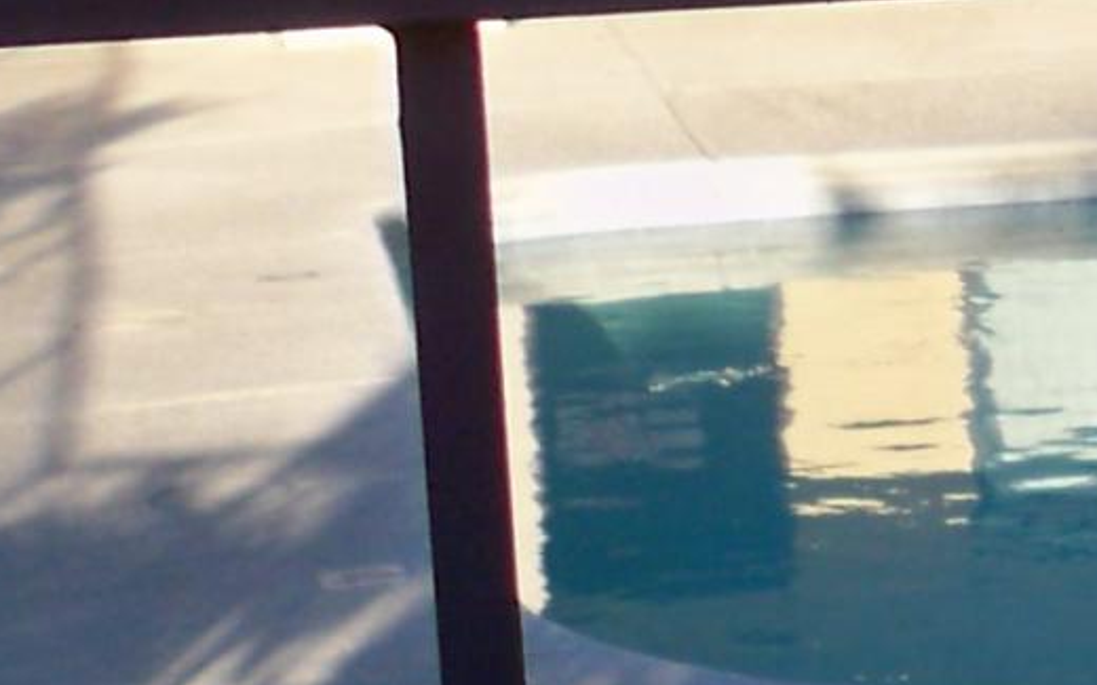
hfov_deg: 8.7
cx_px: 2878
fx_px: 6398
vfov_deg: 6.1
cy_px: 546
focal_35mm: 214
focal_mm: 6.3
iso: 64
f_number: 3.1
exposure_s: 1/320
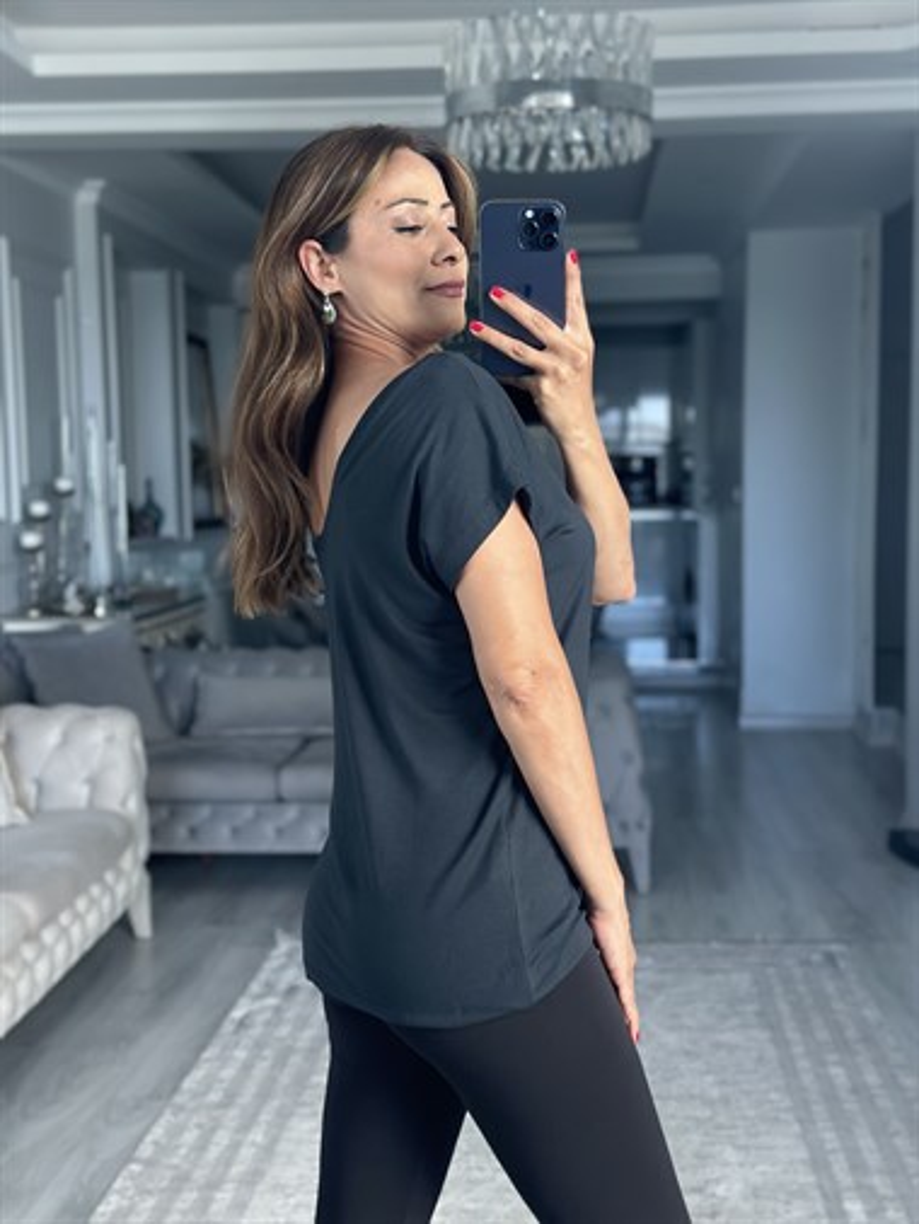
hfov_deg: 30.3
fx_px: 1698
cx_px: 460
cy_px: 612
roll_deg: +0.5
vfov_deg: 39.6
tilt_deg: -19.2
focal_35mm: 48
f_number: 1.78
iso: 100
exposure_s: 1/121
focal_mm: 6.86
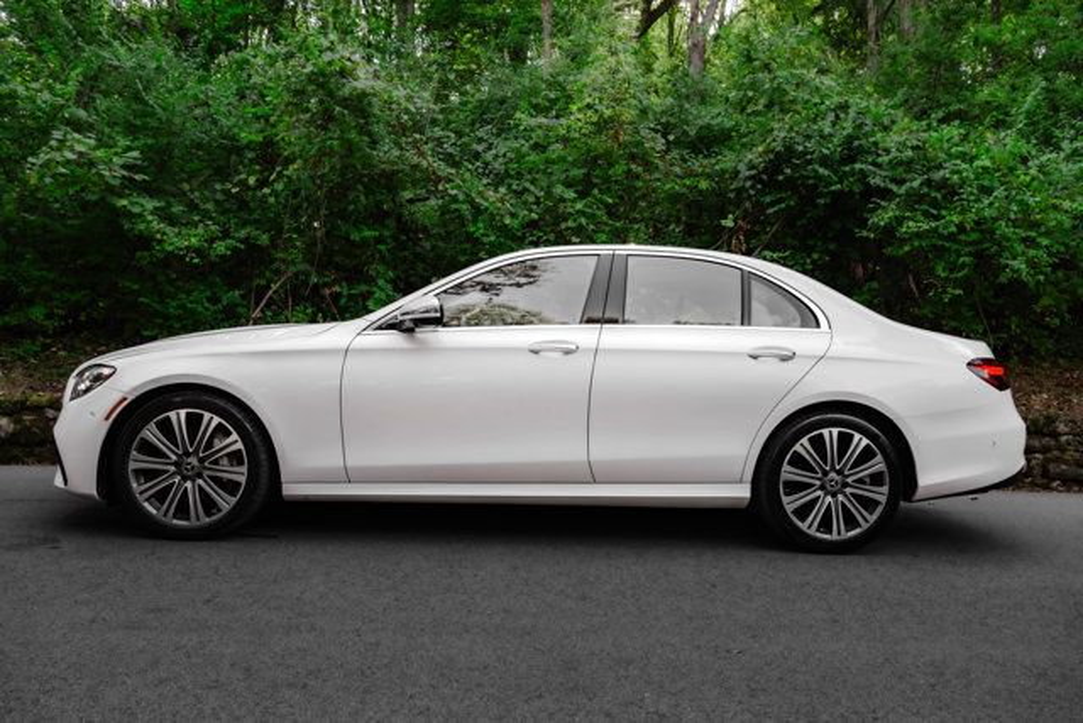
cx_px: 542
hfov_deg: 71.1
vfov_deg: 51.0
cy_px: 362
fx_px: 758
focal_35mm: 25
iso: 640
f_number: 6.3
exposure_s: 1/250
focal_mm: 24
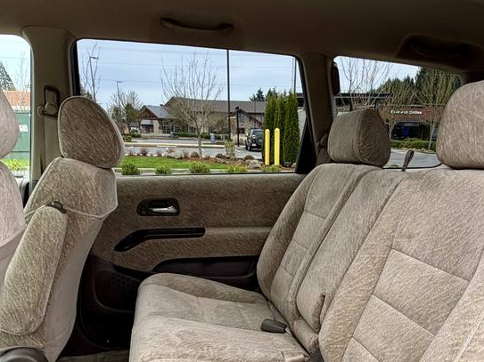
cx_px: 275
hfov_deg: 55.2
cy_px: 335
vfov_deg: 39.4
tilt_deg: -24.3
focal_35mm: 33
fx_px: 461
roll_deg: -0.4
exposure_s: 1/154
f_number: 2.2
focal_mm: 2.22
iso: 40
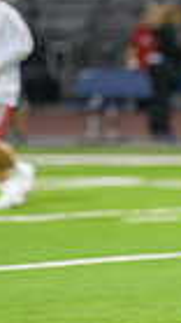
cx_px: 302
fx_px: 6095
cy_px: 137
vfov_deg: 3.0
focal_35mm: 713
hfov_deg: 1.7
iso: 1250
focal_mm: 210
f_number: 2.8
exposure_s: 1/250
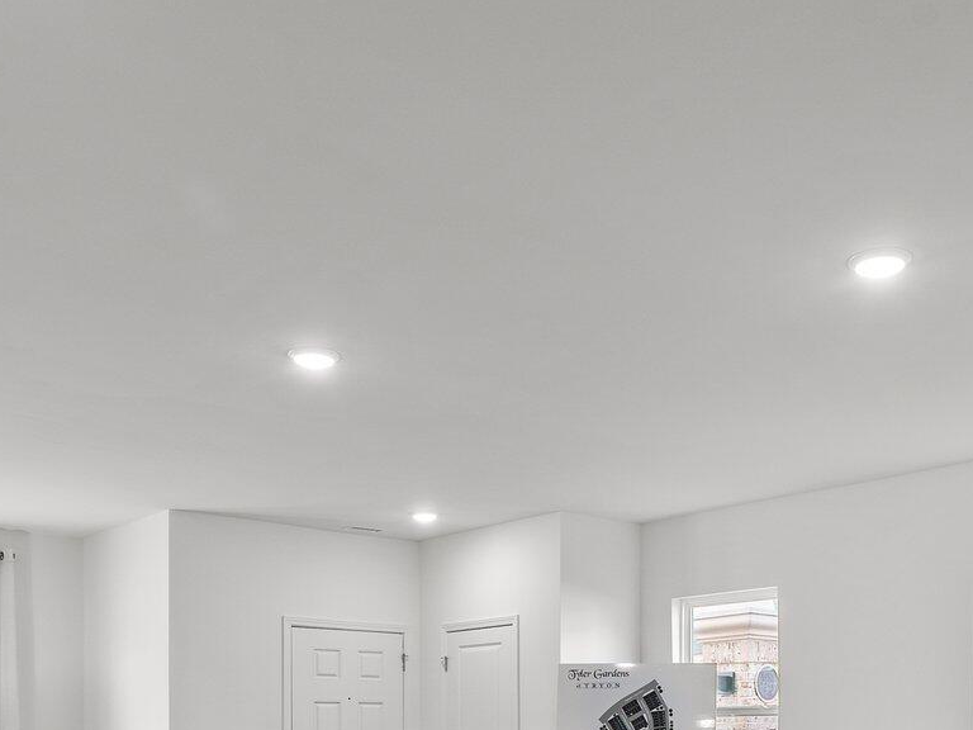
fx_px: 1152
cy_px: 740
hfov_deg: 45.5
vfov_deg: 32.2
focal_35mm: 41
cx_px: 590
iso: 400
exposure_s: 1/3
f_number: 8
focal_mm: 16
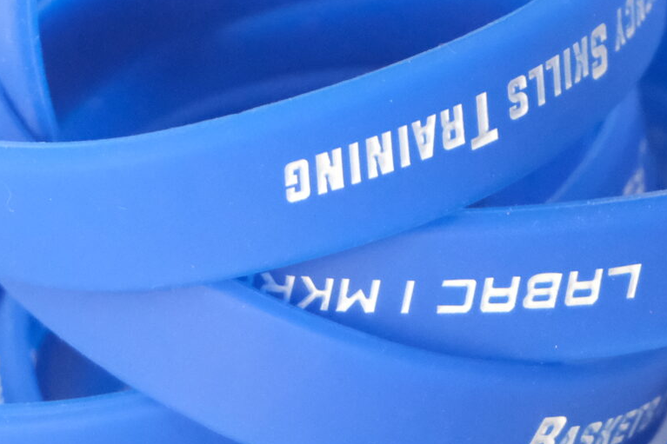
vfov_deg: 6.0
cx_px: 455
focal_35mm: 227
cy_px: 113
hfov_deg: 9.1
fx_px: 4205
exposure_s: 1/75
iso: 6400
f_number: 5.6
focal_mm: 45
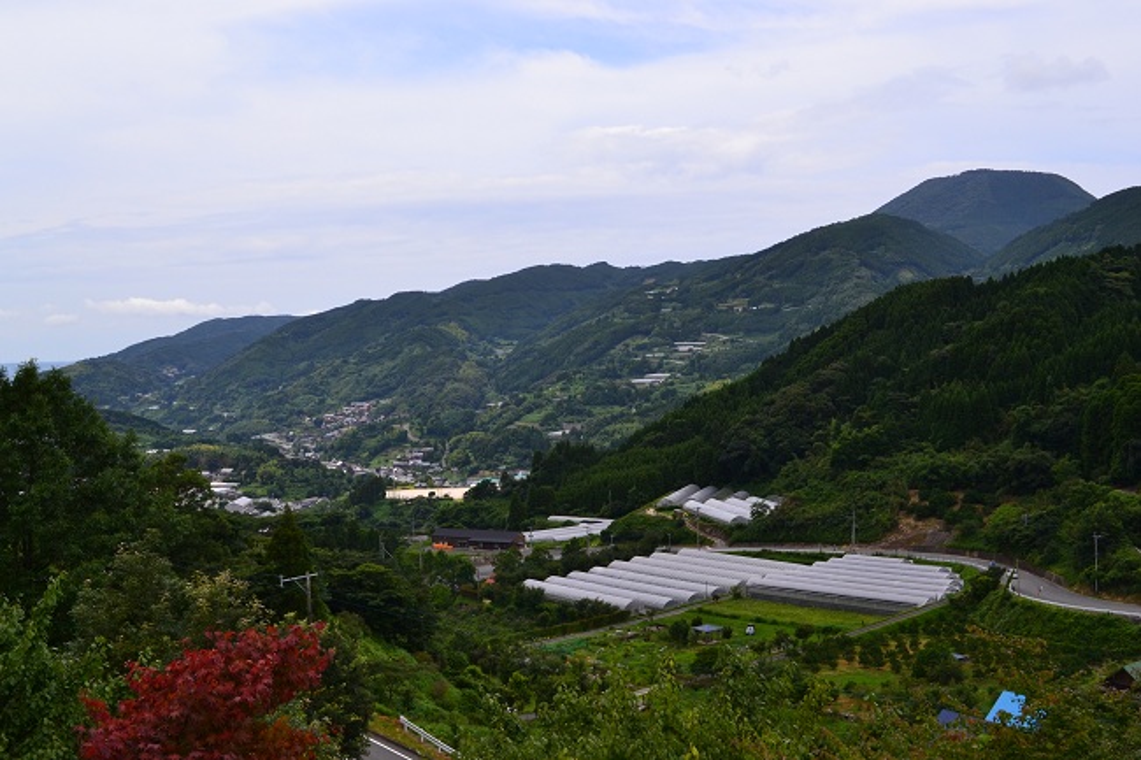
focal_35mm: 39
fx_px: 1236
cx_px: 570
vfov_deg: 34.2
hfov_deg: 49.6
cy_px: 380
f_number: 11
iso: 400
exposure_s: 1/400
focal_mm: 26
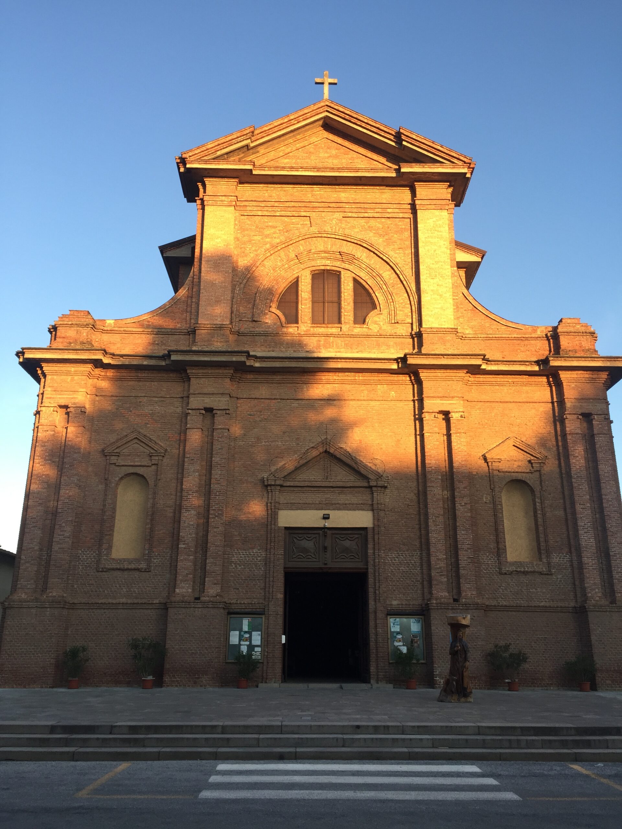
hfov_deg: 48.2
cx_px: 311
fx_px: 695
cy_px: 414
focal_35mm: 29
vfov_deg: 61.7
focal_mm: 4.15
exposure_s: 1/156
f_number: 2.2
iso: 32
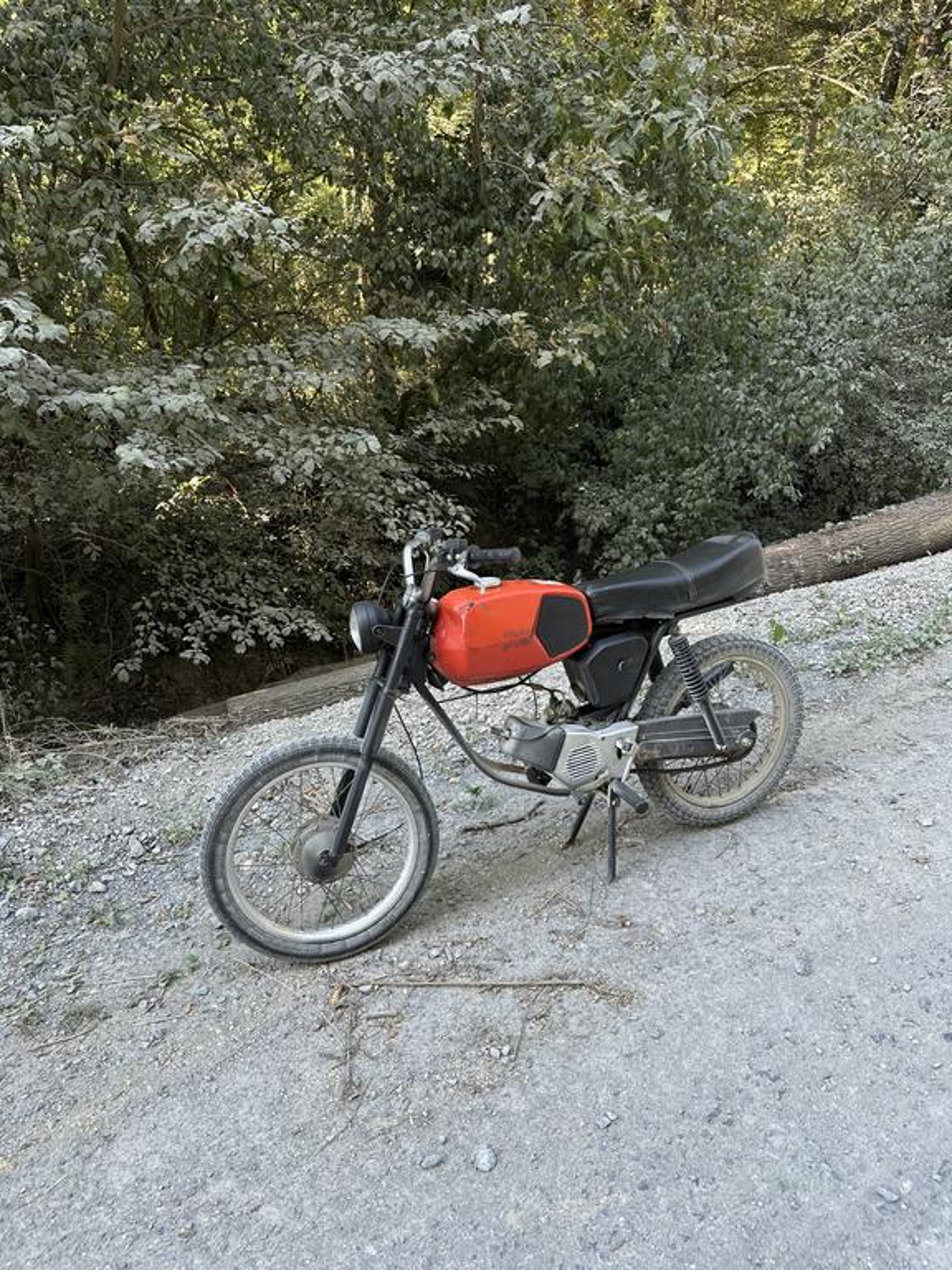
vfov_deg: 71.6
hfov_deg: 56.8
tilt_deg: -21.3
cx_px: 476
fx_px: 880
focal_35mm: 24
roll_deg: +3.4
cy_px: 635
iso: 64
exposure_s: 1/162
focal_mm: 6.86
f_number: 1.78
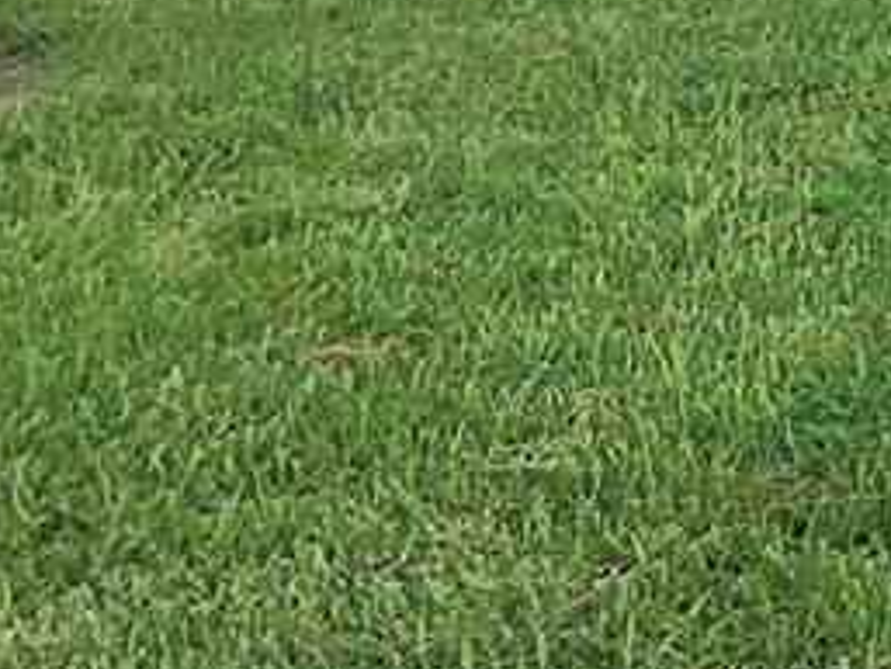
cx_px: 1681
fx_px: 2086
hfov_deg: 18.1
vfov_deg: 16.2
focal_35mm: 81
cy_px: -416
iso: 50
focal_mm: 2.2
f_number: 2.2
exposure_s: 1/400
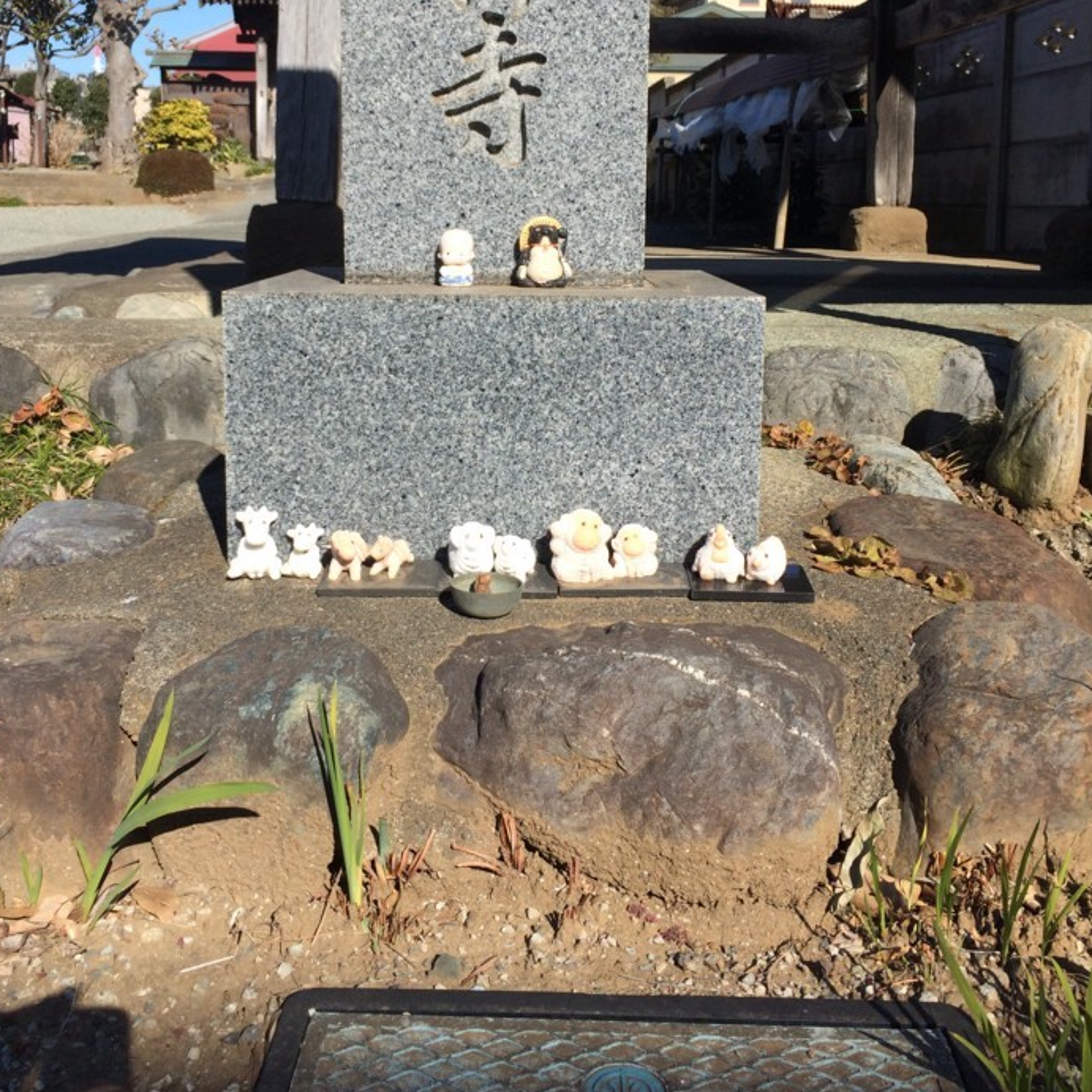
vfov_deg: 43.4
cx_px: 488
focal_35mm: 38
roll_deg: +1.7
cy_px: 390
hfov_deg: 43.8
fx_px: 1356
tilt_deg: -12.1
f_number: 2.2
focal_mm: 4.15
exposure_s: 1/2160
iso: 32
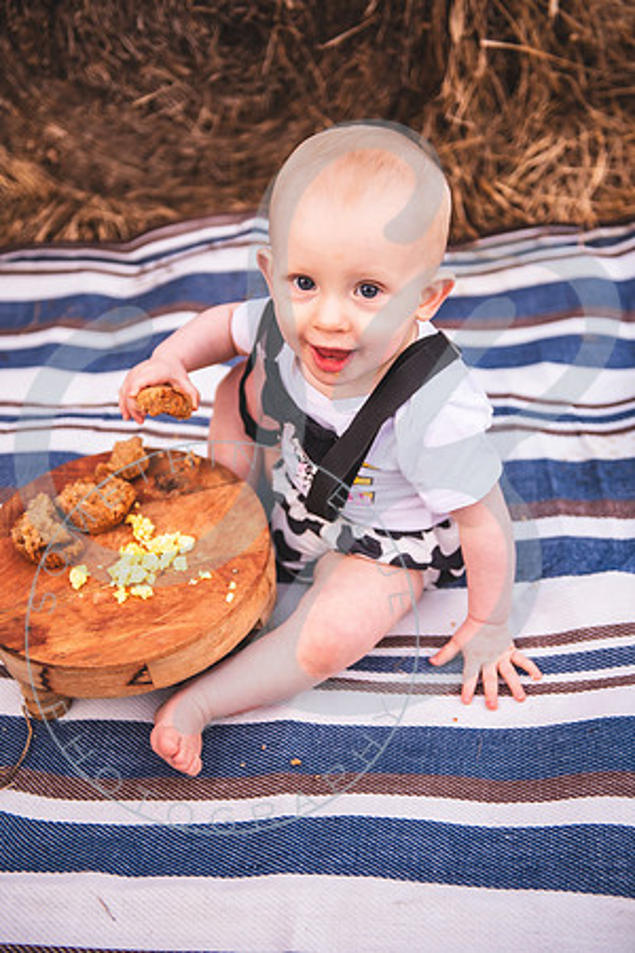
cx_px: 318
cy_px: 476
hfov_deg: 28.1
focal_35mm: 48
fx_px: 1270
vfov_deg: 41.1
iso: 200
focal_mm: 48
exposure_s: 1/320
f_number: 2.8
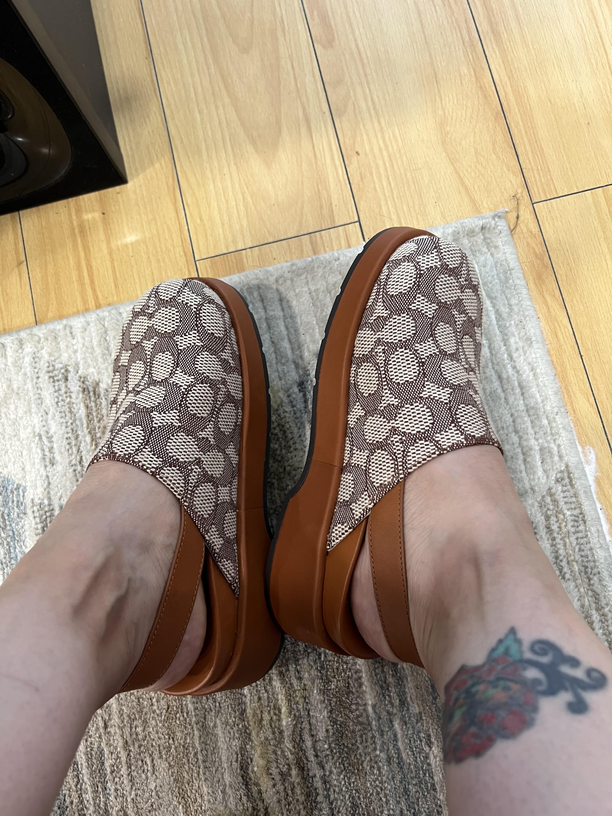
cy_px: 408
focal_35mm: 26
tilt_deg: -78.9
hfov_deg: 53.1
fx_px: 613
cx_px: 306
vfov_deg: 67.3
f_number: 1.5
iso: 200
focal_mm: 5.7
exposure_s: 1/60
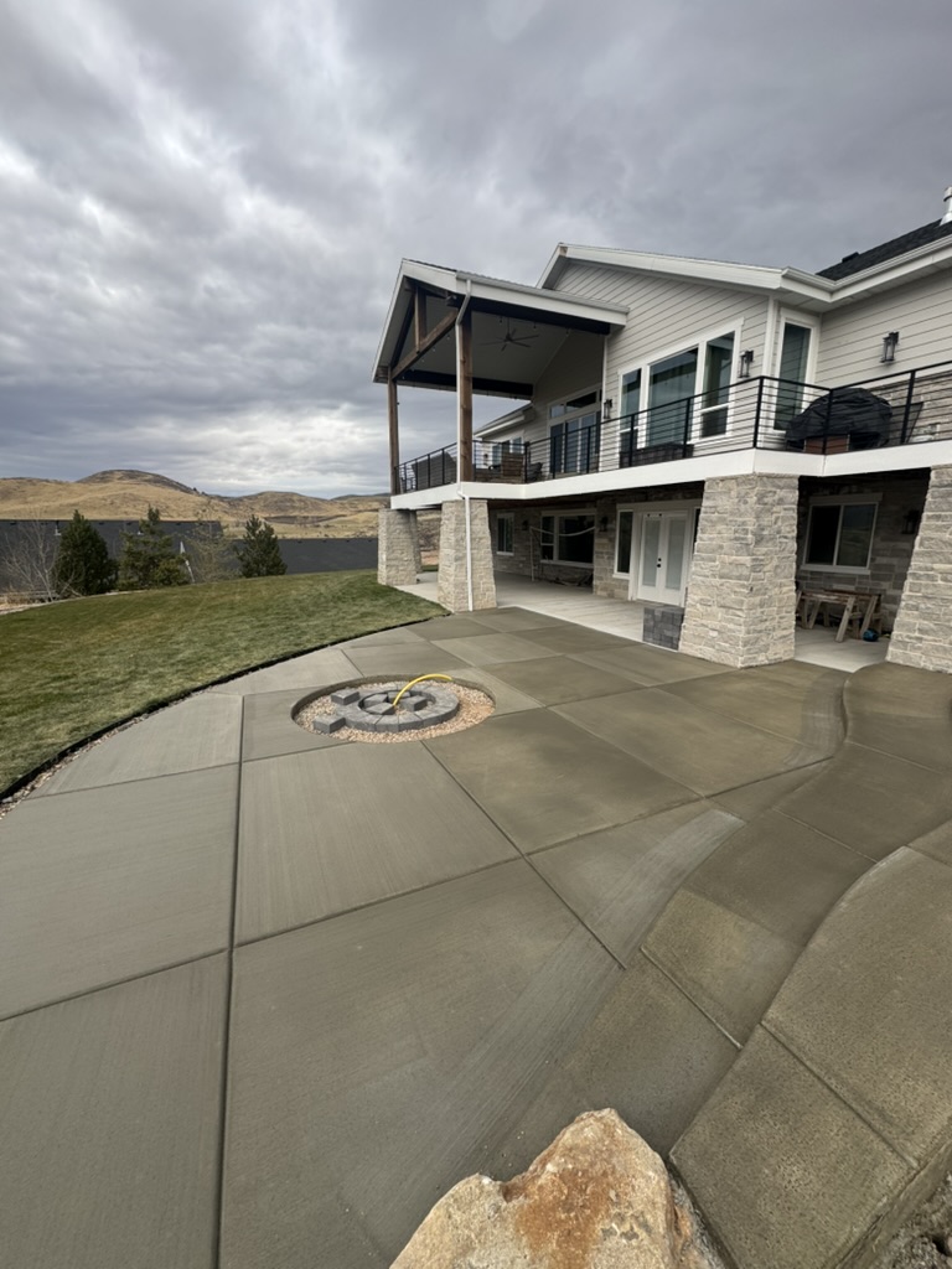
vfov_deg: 102.1
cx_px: 476
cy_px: 634
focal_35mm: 14
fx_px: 513
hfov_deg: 85.7
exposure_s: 1/147
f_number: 2.2
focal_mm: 2.22
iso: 40
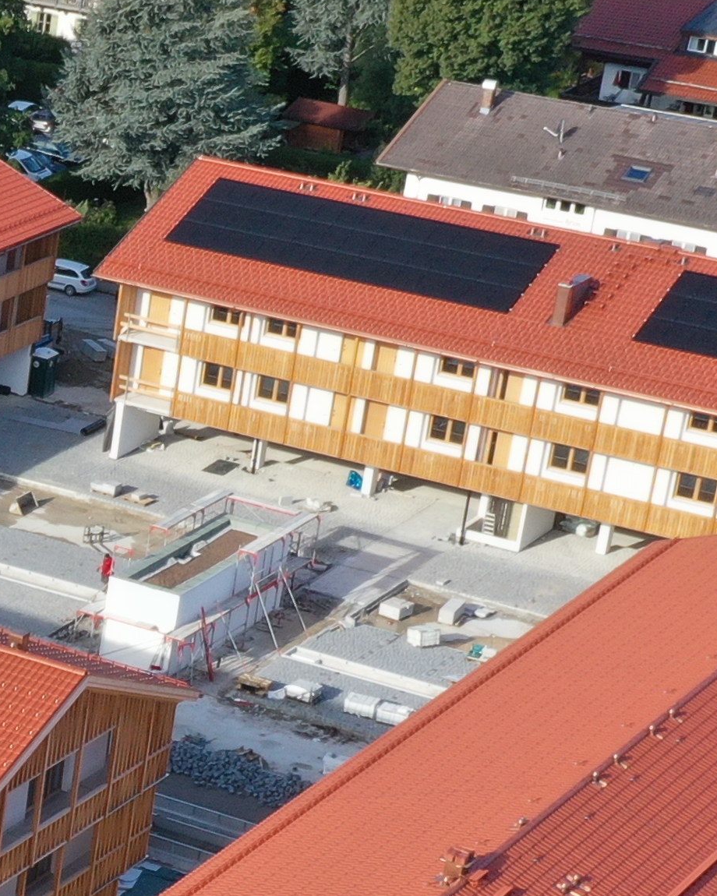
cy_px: 956
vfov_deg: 15.1
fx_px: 3316
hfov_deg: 11.4
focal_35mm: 125
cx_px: -620
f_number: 9
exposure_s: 1/60
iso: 100
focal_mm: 10.26
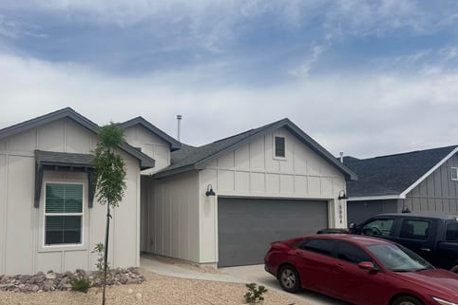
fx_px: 369
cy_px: 191
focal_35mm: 29
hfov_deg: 63.4
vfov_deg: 44.6
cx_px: 197
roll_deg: +0.1
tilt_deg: +3.1
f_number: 1.78
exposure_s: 1/10417
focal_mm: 6.76
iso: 80
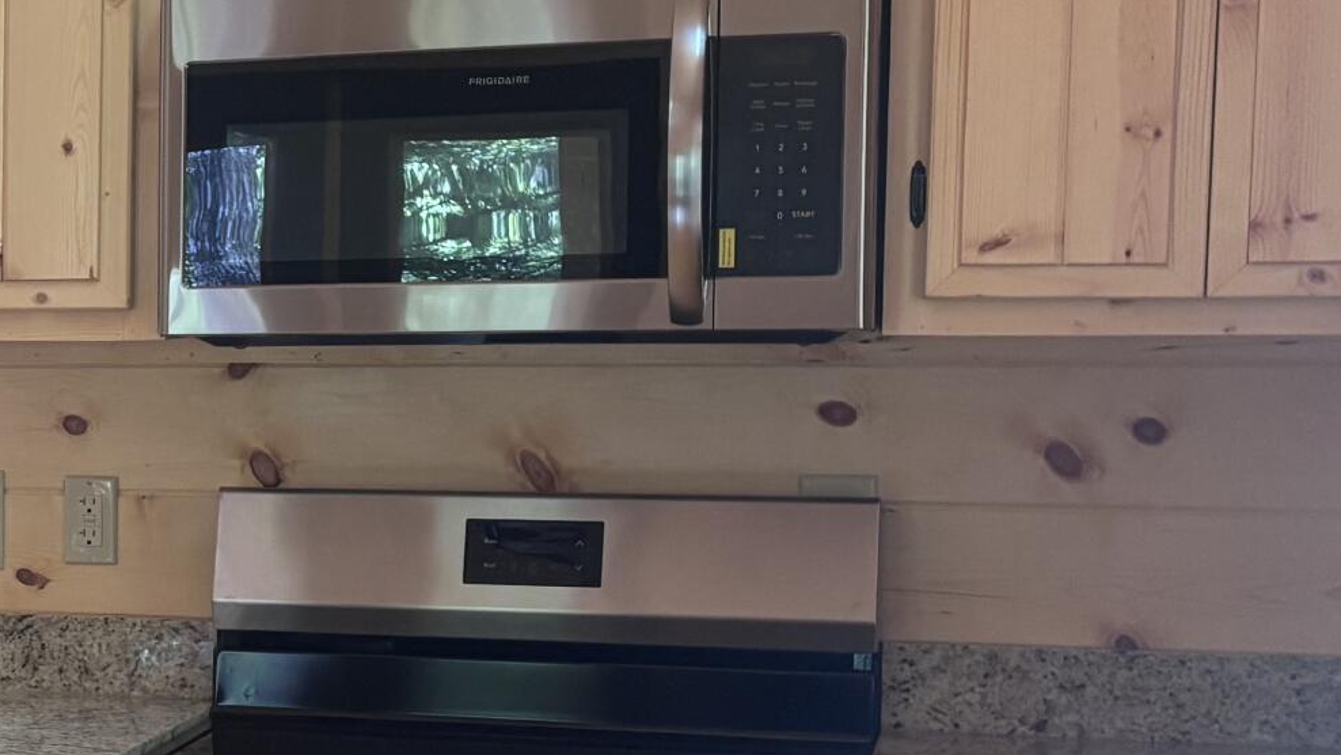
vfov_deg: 14.0
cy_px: 573
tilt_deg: -4.2
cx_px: -338
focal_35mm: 86
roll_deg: +0.7
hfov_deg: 22.5
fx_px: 3058
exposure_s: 1/60
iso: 250
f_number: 1.6
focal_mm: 5.96
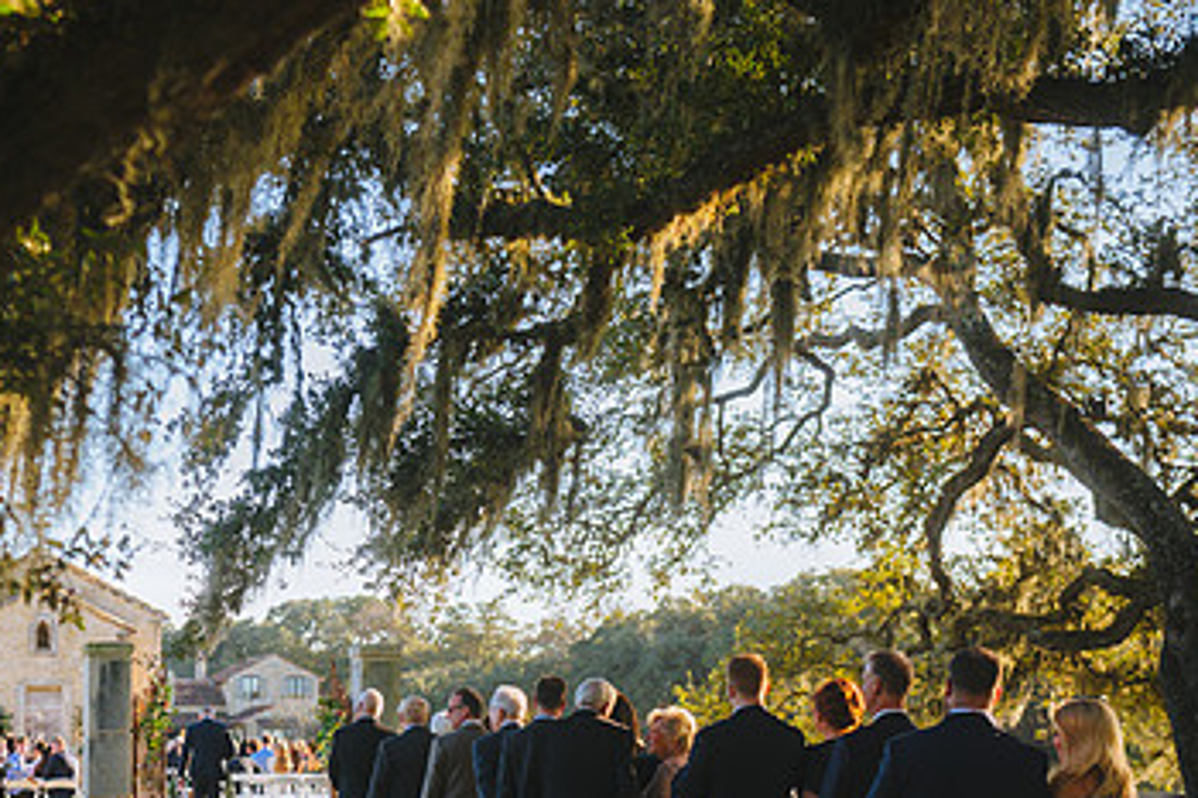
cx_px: 370
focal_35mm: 63
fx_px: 2095
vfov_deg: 21.2
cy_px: 658
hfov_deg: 31.6
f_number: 2.8
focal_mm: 38
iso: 800
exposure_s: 1/3200
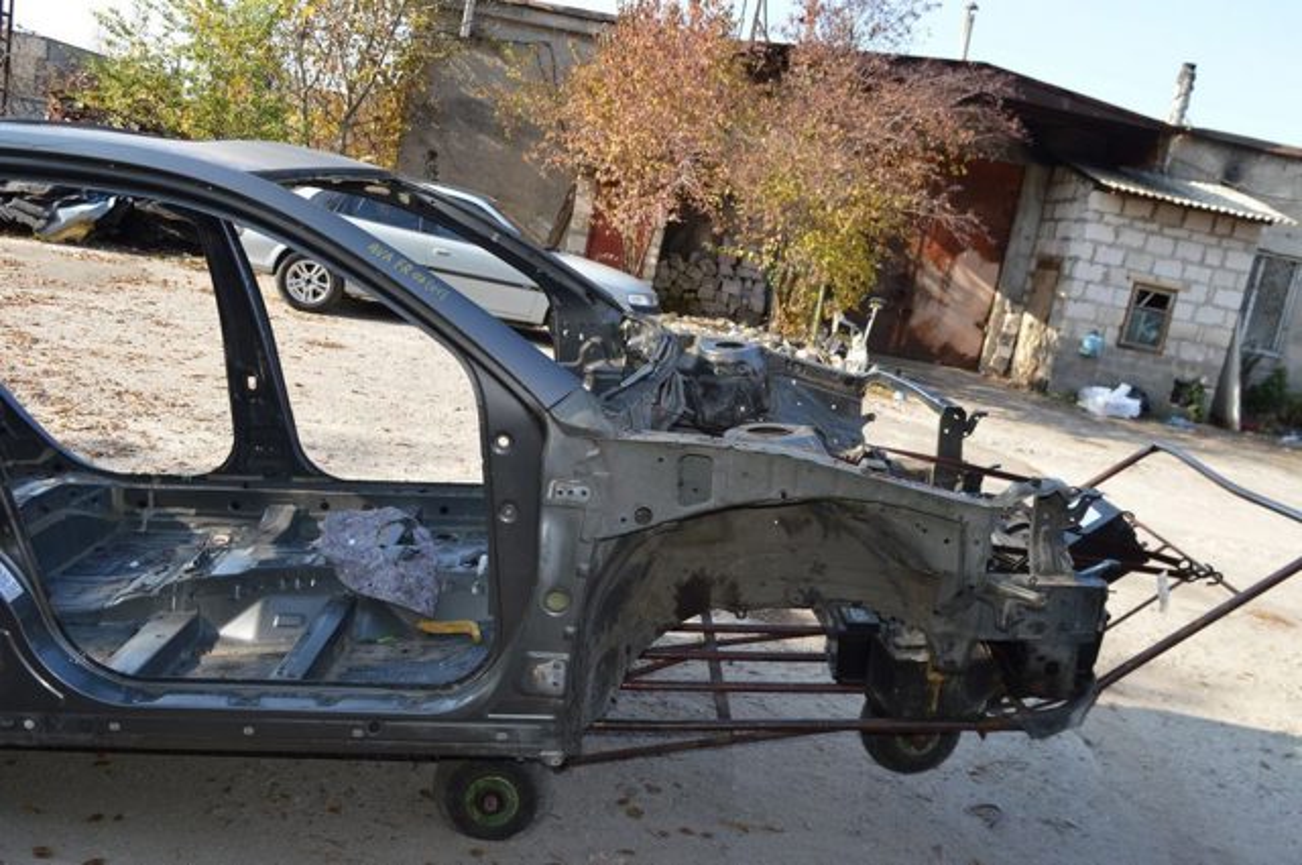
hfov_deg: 62.0
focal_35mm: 30
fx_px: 1084
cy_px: 432
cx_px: 651
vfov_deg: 43.5
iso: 100
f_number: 8
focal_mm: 20
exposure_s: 1/80
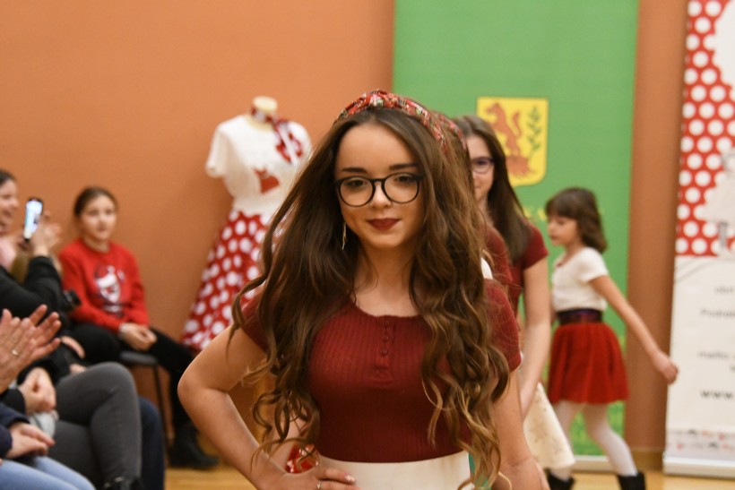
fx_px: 2818
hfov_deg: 14.9
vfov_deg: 9.9
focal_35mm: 138
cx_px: 368
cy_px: 245
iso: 8000
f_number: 5.3
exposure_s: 1/100
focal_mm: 92
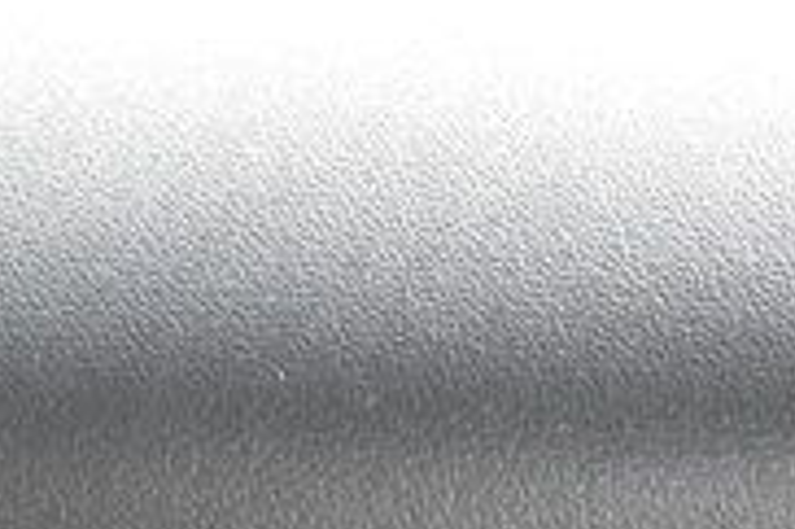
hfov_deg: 7.2
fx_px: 6332
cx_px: 393
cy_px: 1250
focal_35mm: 287
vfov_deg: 4.7
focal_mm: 34
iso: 1600
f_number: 4.5
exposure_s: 1/8
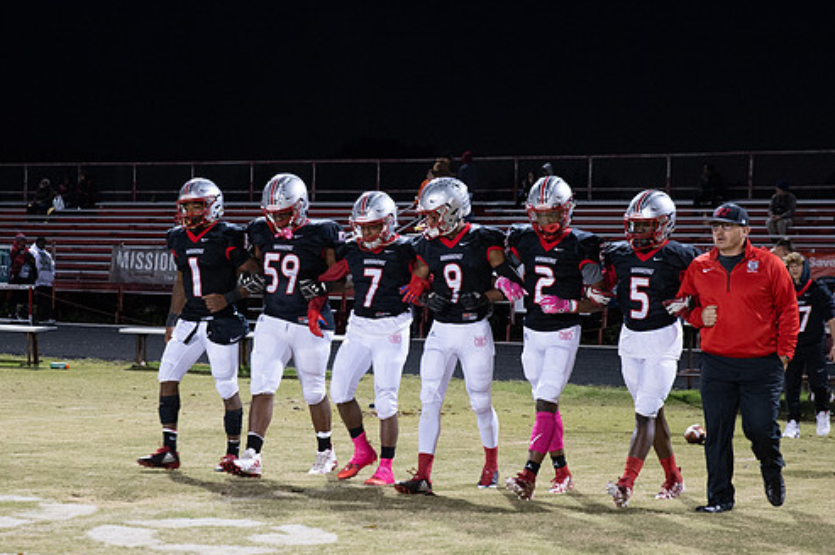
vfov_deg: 17.0
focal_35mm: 80
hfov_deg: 25.4
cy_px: 318
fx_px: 1854
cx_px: 376
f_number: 5
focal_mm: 68
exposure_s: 1/200
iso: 6400
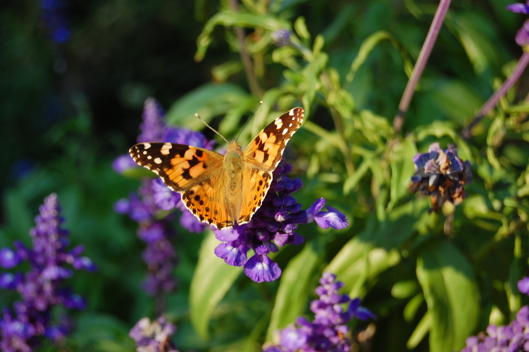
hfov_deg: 24.6
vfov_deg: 16.5
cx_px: 264
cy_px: 176
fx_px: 1211
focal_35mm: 82
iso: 200
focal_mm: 55
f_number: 6.3
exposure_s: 1/160
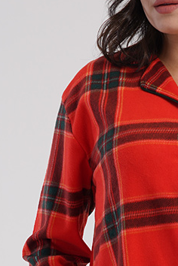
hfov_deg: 6.3
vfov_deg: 9.2
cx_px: 210
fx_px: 1602
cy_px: 416
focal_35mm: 216
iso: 100
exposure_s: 1/125
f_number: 6.3
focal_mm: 51
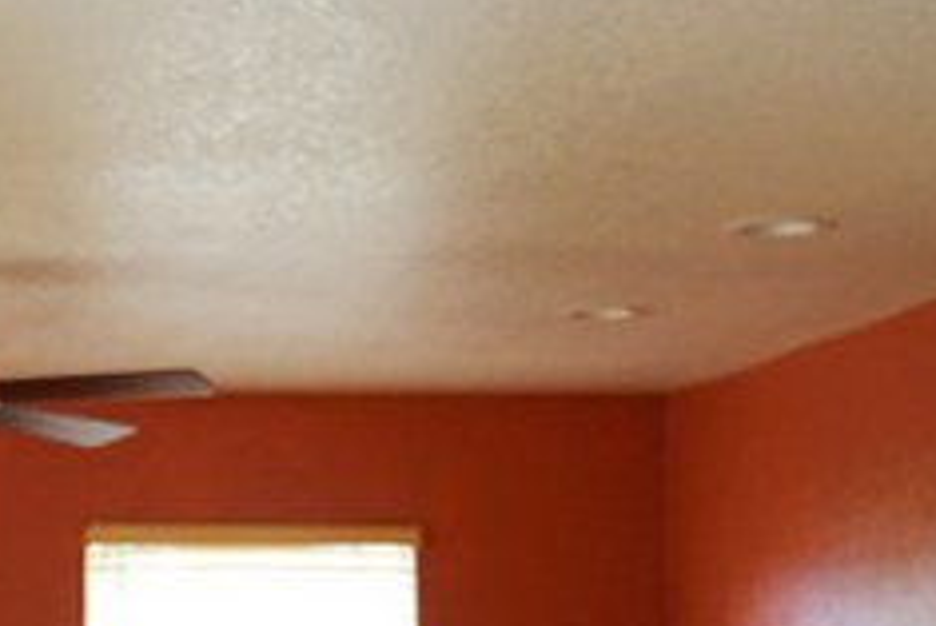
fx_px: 2497
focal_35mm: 96
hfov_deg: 19.7
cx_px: -239
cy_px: 997
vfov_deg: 13.3
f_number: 3.2
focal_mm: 22
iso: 200
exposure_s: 1/80
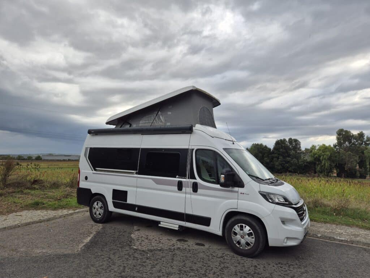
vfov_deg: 58.9
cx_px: 185
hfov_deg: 73.9
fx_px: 246
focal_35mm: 23
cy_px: 139
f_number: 1.8
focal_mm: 5.4
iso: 25
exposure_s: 1/1012
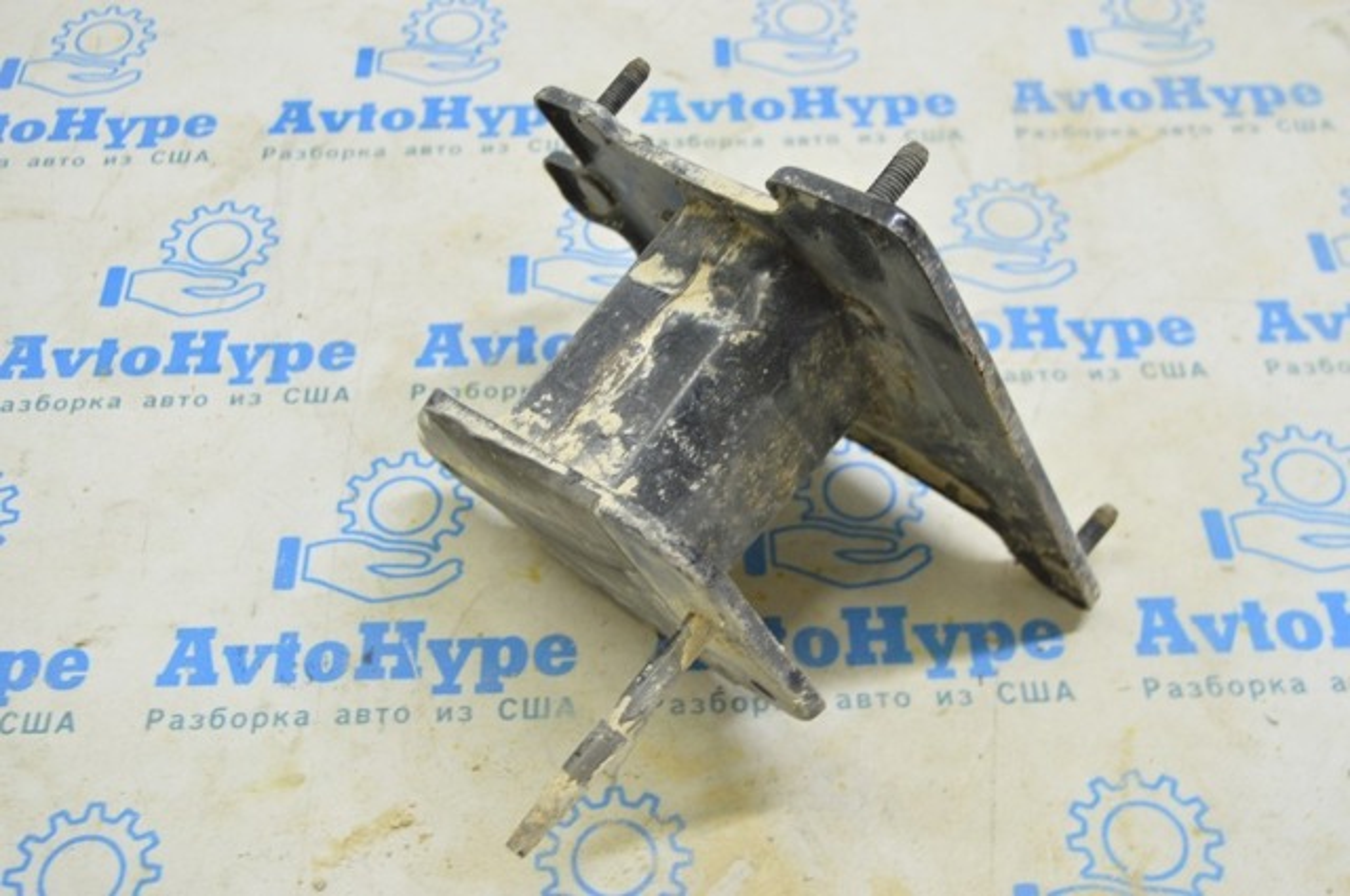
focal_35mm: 42
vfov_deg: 31.8
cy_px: 448
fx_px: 1573
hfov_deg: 46.5
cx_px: 675
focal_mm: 28
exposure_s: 1/20
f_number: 5.6
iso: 400
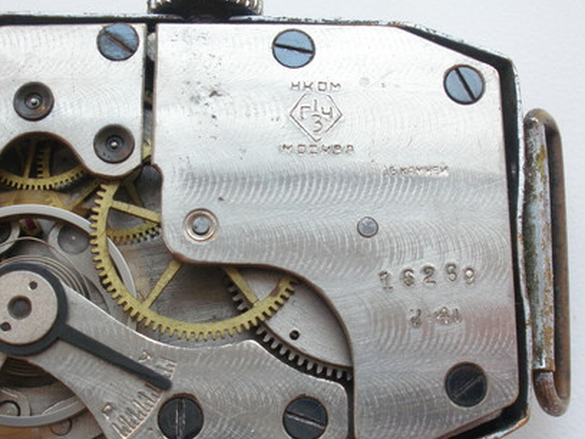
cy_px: 255
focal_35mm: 69
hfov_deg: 27.9
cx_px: 163
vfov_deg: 21.3
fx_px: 1166
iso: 160
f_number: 4
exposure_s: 1/30
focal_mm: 7.7
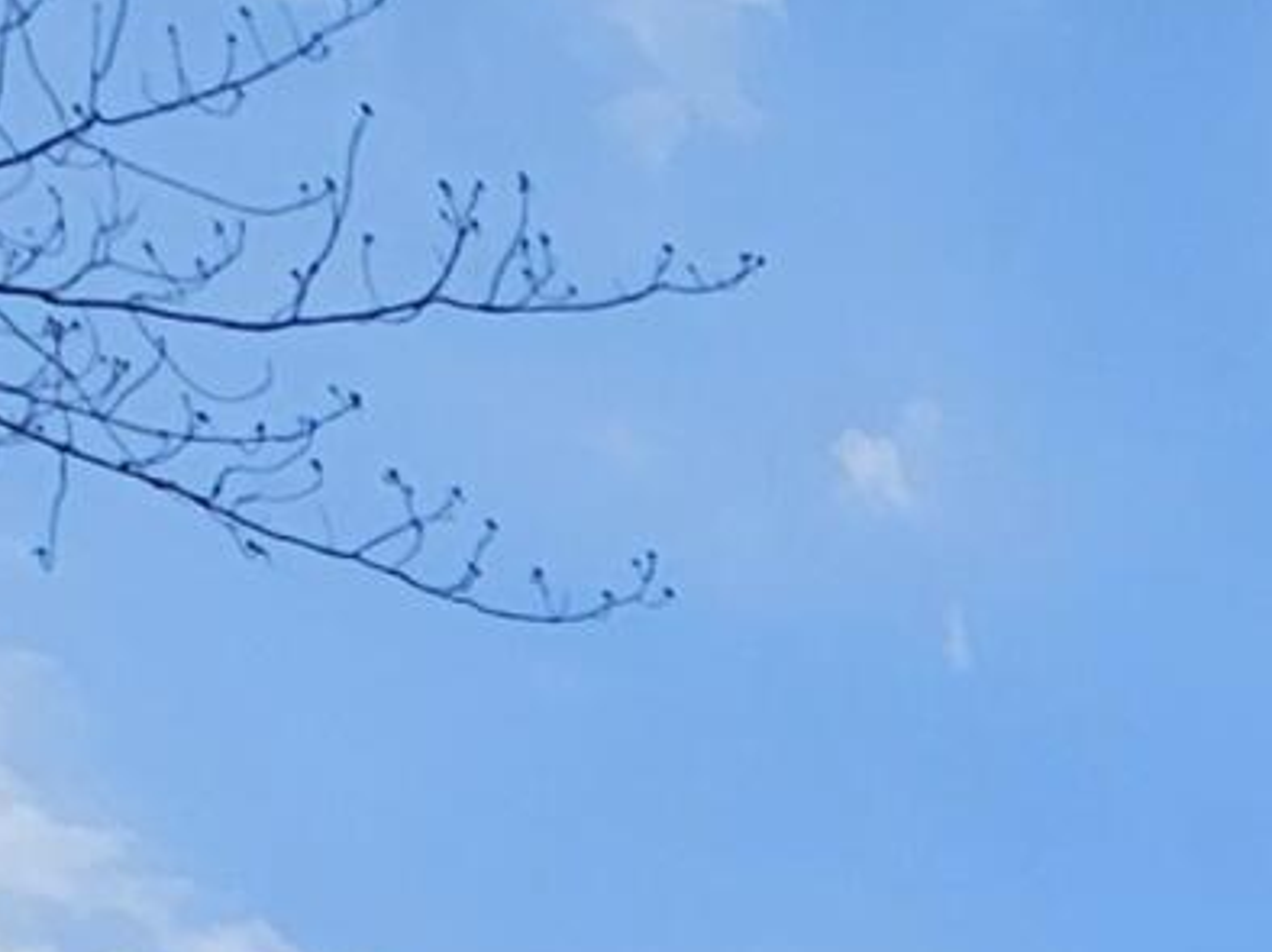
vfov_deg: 8.7
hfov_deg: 11.1
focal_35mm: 99
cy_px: 3595
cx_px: 3926
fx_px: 3636
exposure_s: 1/1567
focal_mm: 2.2
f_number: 2.2
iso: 50
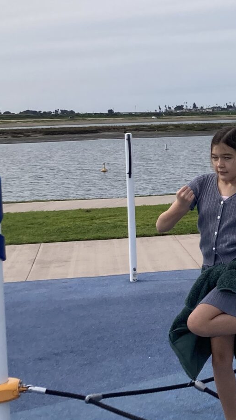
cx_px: 368
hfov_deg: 13.2
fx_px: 956
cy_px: 167
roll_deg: +0.1
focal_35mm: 86
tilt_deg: -2.6
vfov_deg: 24.7
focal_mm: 3.99
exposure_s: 1/2857
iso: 25
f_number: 1.8
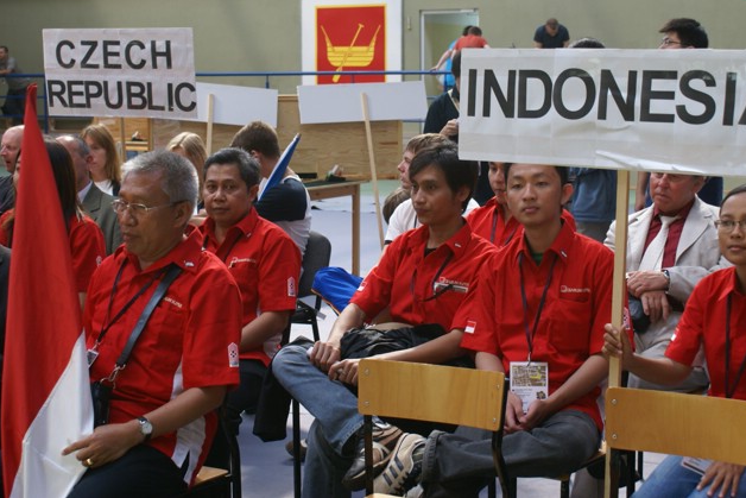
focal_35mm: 59
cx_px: 396
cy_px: 221
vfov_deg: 23.2
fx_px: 1214
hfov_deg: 34.2
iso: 200
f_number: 5.6
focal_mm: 35
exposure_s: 1/30
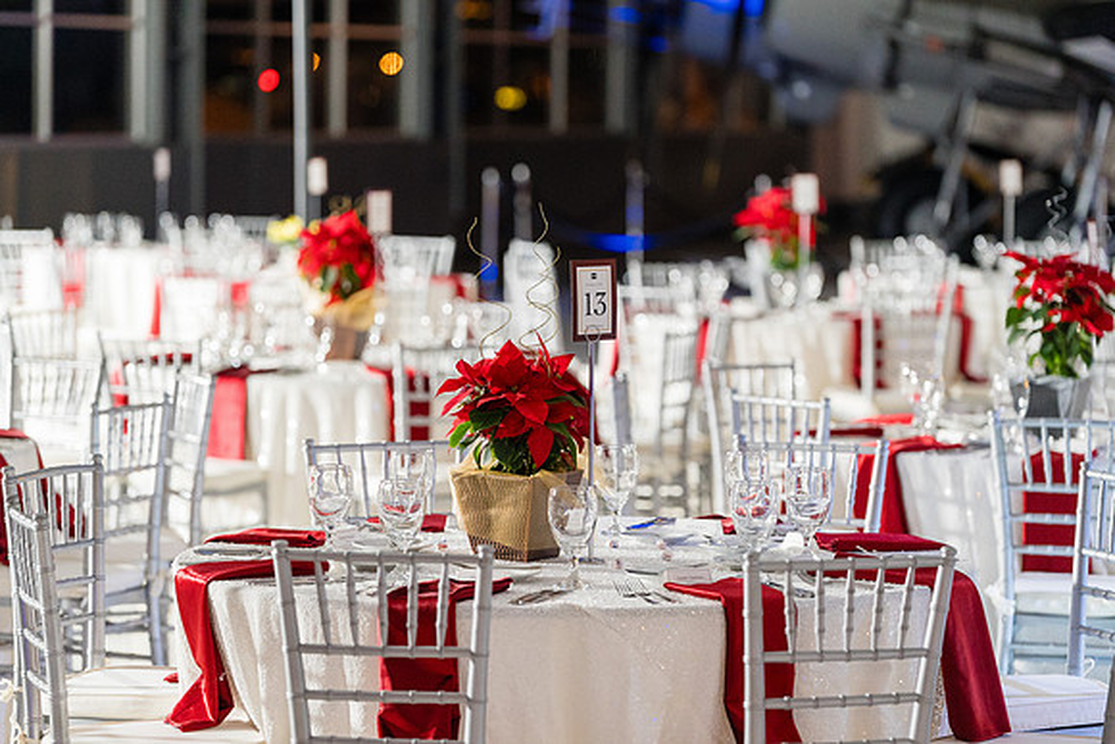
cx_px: 558
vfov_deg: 10.6
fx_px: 3996
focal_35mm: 129
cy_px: 372
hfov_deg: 15.9
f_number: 2.8
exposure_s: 1/250
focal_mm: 129
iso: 3200
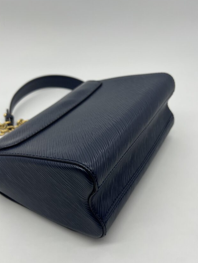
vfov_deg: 56.7
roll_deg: +0.5
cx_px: 97
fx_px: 244
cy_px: 143
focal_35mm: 32
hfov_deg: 44.2
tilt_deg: -36.3
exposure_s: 1/456
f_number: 1.5
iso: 50
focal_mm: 5.7
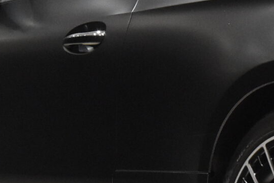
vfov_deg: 8.8
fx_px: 1188
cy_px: 88
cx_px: 430
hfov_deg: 12.4
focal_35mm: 156
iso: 3200
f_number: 8
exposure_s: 1/30
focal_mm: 22
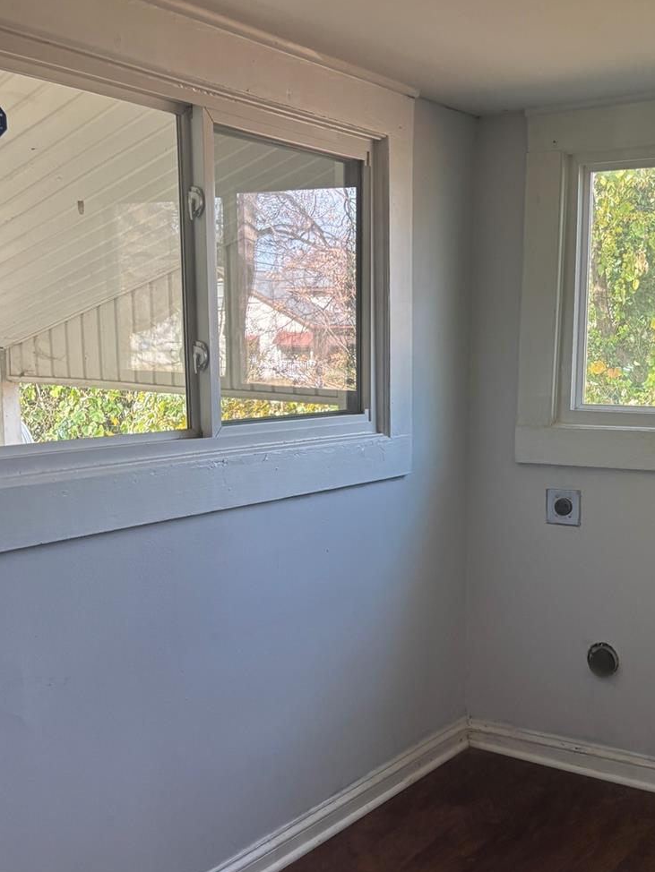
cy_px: 540
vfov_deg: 45.4
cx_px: 458
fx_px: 1034
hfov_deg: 34.7
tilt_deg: -11.6
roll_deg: -1.4
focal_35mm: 41
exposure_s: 1/120
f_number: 1.6
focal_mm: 5.96
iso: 100
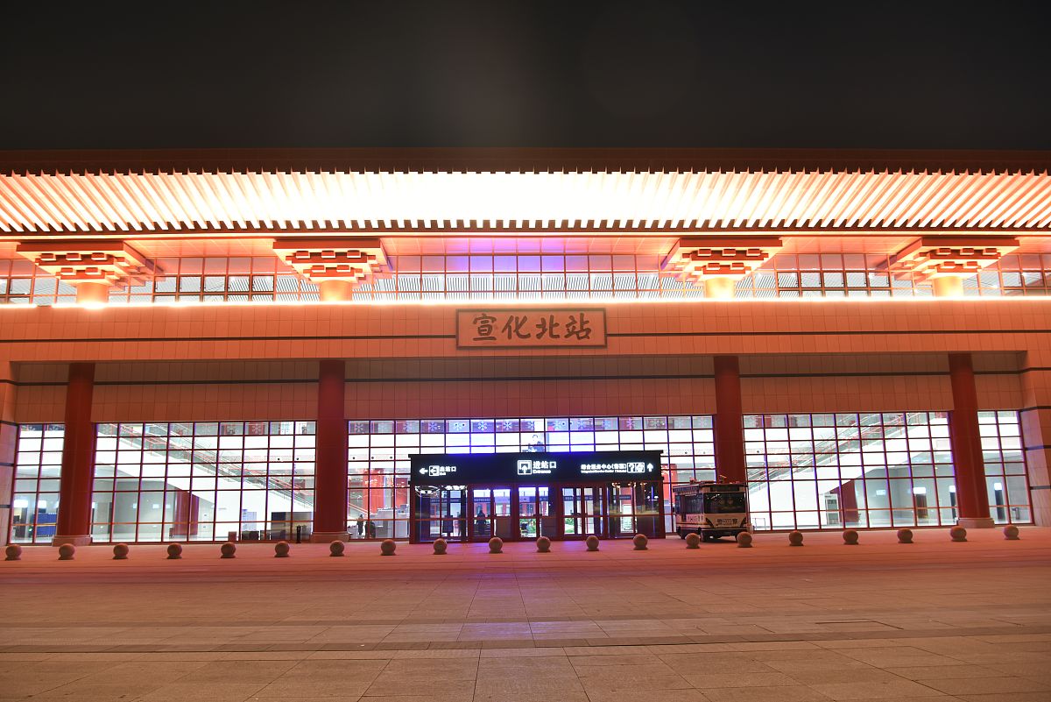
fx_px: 847
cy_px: 351
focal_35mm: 29
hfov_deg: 63.6
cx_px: 526
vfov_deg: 45.0
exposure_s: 2.5
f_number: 5.6
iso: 64
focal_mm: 29
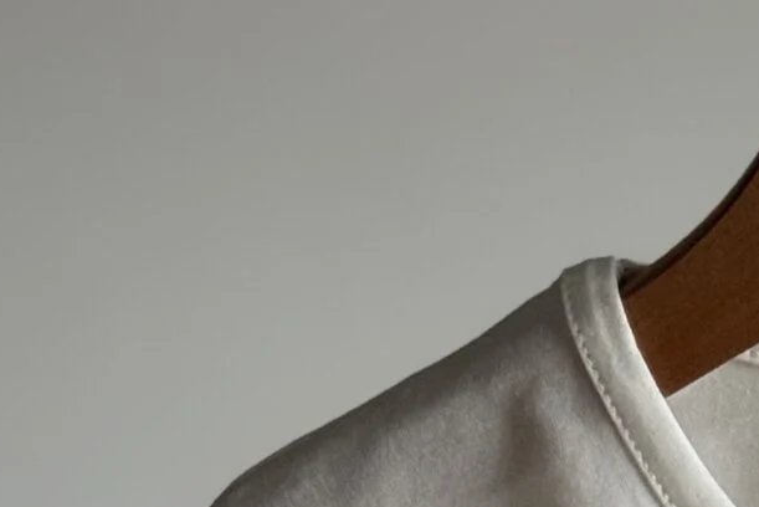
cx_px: 1096
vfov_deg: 6.2
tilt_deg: -23.8
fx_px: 4408
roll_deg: -0.2
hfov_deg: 9.6
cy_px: 1410
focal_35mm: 209
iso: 100
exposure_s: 1/99
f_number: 1.78
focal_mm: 6.76
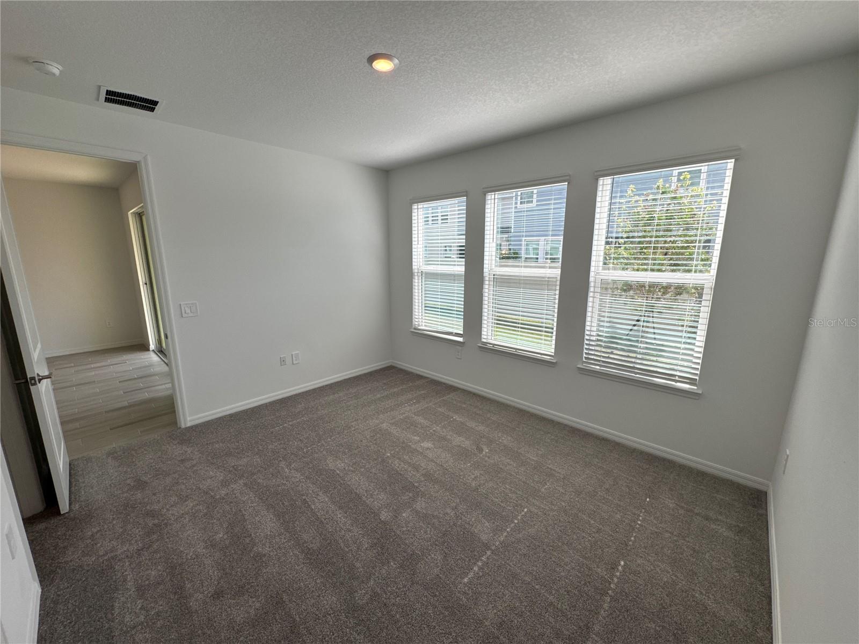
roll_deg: -0.3
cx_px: 430
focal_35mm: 14
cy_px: 322
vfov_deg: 85.7
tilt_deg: -11.2
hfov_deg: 102.1
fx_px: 347
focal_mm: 2.22
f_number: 2.2
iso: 40
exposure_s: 1/445
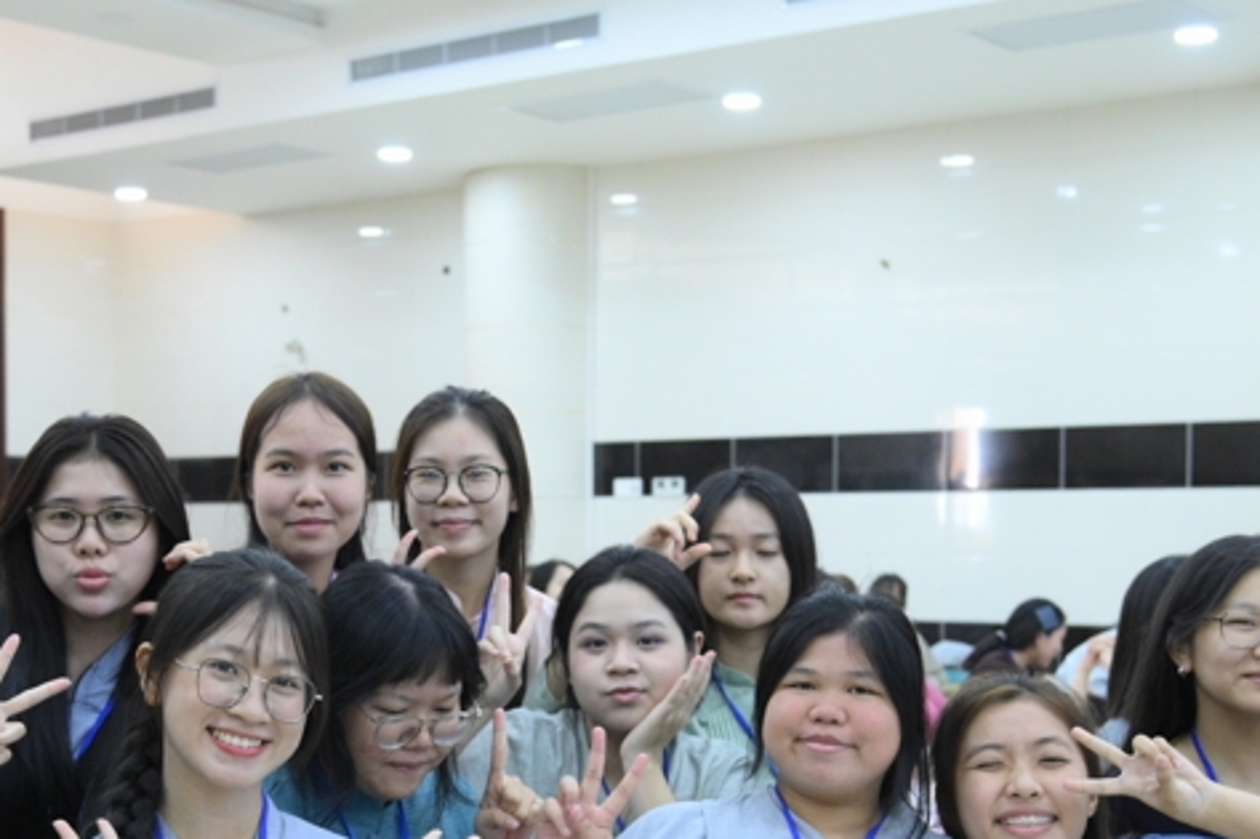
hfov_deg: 31.3
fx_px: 2239
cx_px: 491
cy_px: 685
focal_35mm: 64
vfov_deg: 20.9
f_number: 4
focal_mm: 31
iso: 3200
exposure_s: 1/100
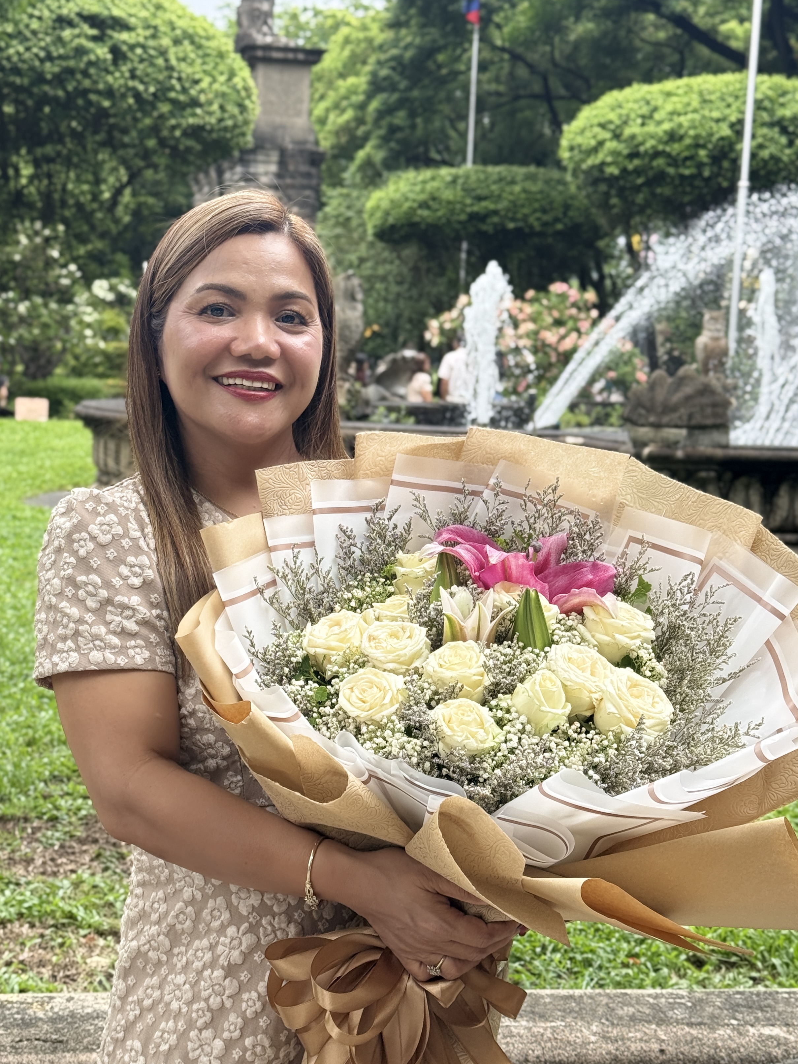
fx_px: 1844
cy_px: 576
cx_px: 346
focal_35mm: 60
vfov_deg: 32.2
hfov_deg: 24.4
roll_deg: -2.2
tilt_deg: -6.2
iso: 80
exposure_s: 1/346
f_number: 1.78
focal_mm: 6.76
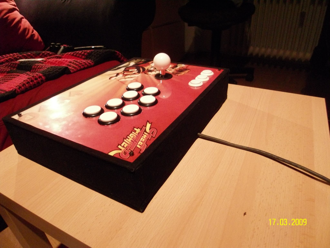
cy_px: 124
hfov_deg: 71.6
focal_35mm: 24
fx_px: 229
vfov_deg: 56.8
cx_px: 165
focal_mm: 4.3
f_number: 2.8
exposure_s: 1/50
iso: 400
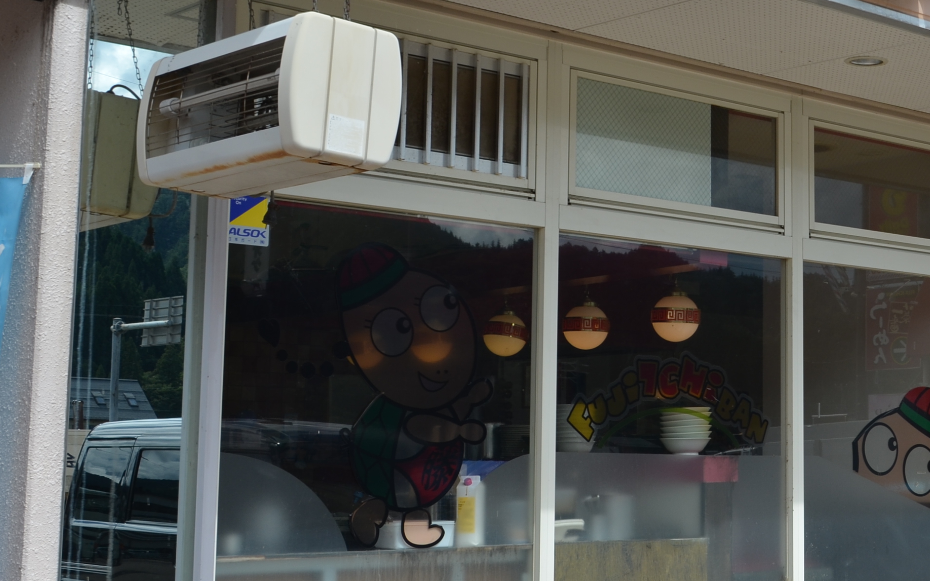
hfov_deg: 29.9
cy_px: 237
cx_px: 877
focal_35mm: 65
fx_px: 1647
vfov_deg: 20.0
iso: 100
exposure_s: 1/320
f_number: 8
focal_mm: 22
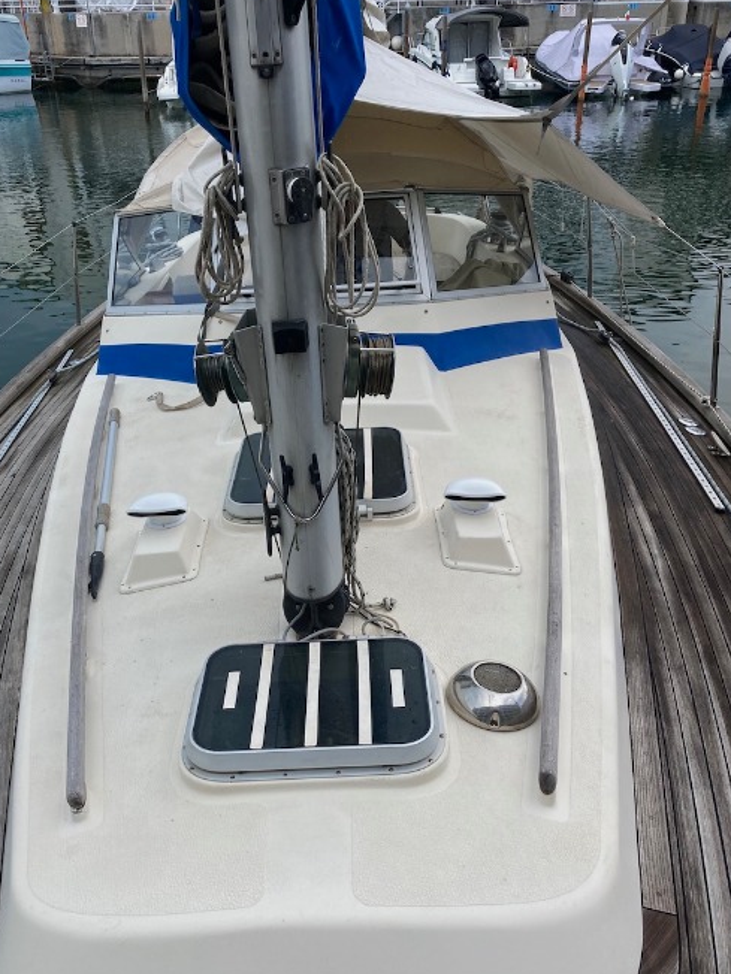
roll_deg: +0.2
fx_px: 929
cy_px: 503
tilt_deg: -27.5
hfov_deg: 42.9
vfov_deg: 55.3
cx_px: 330
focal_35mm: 33
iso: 20
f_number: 1.8
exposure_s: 1/623
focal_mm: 3.99
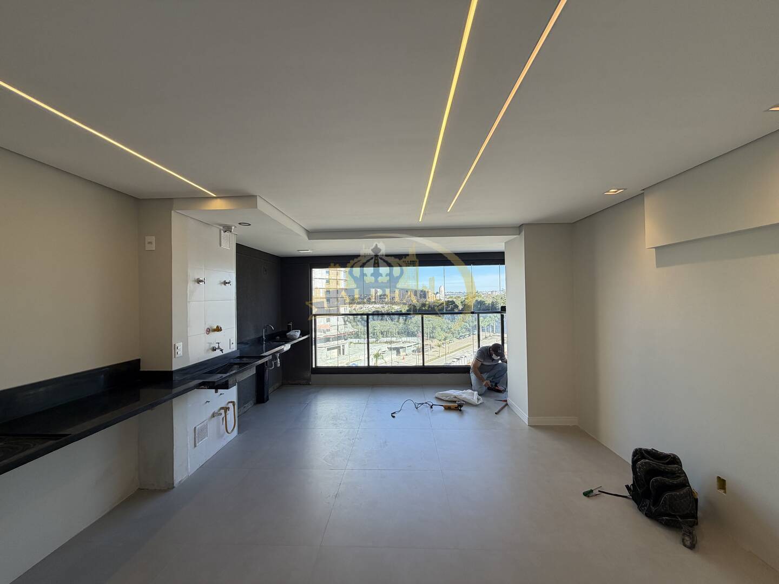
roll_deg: +0.8
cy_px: 292
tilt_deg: +0.2
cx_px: 390
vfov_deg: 85.7
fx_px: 315
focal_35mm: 14
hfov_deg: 102.1
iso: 64
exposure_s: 1/192
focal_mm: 2.22
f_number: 2.2
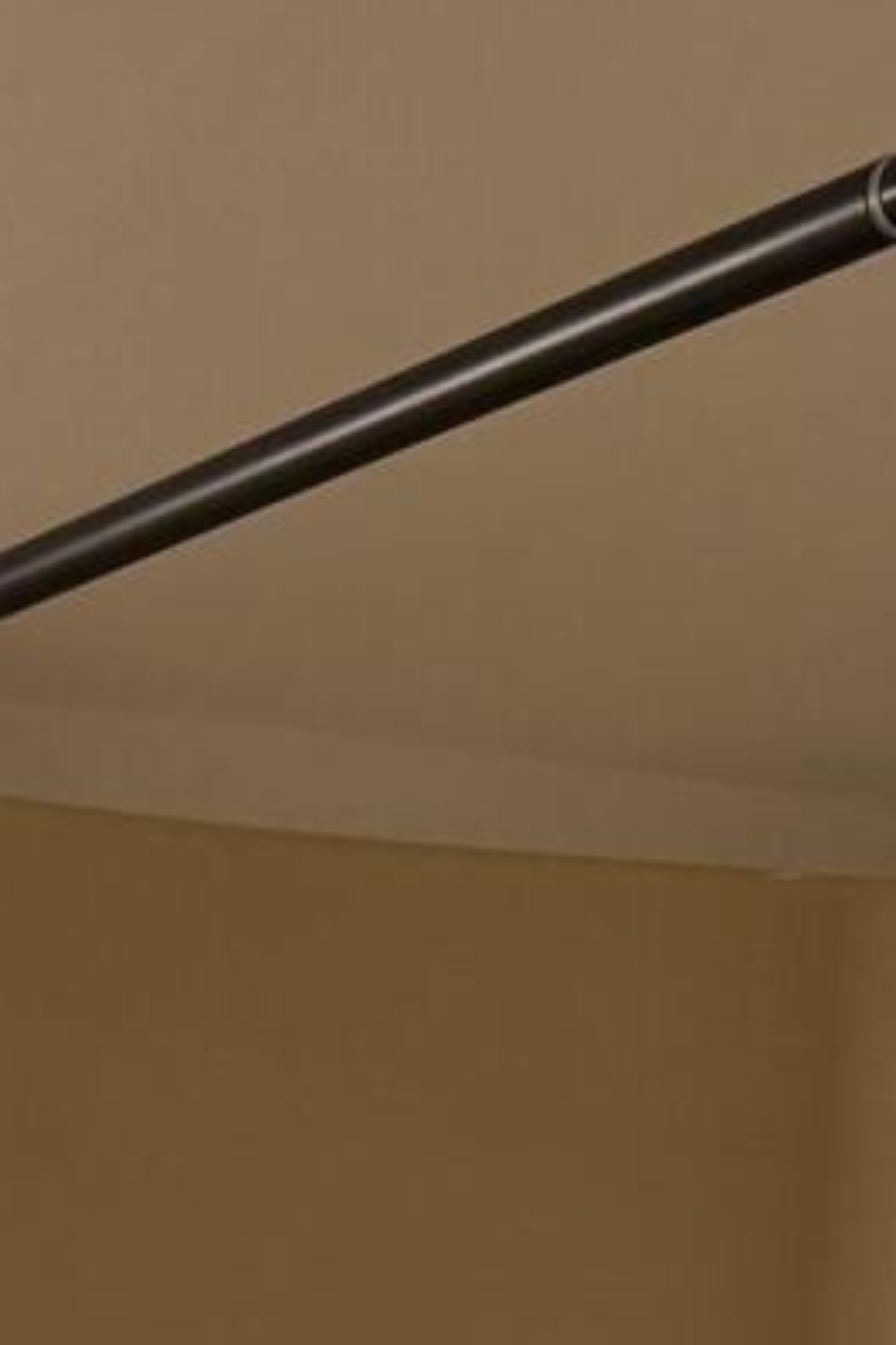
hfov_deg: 10.5
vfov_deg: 14.5
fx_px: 4704
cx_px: -455
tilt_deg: -8.1
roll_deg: -2.3
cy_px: 2323
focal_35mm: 126
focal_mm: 6.76
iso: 200
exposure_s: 1/201
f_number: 1.78
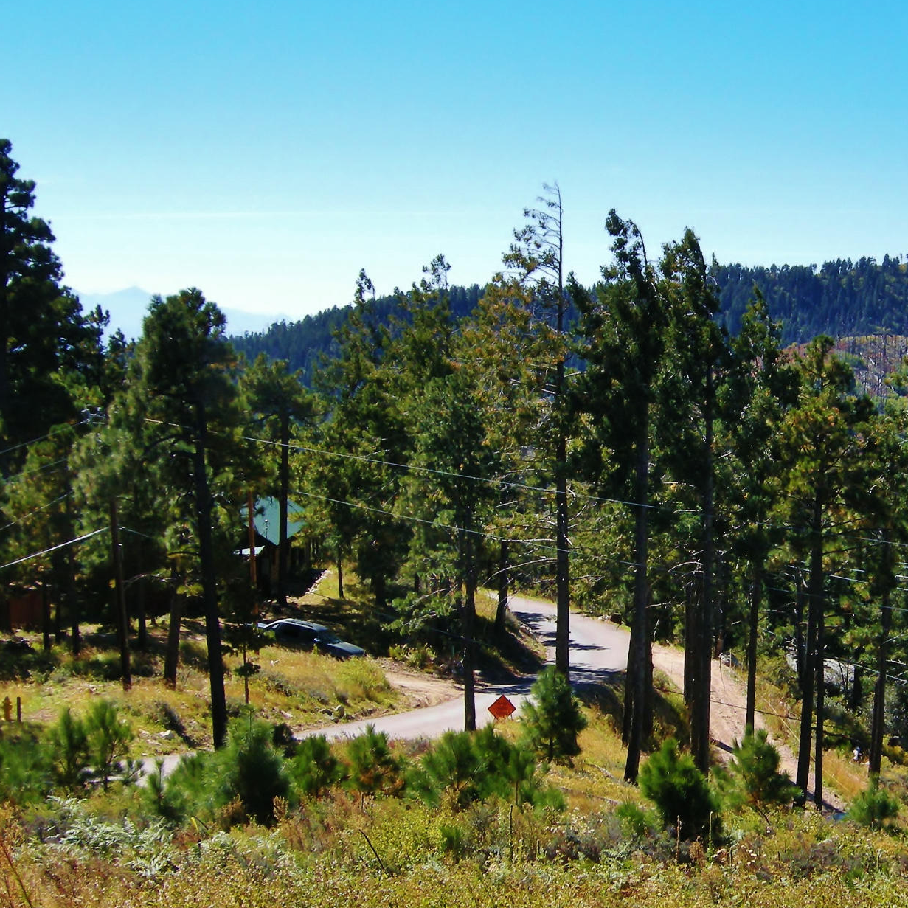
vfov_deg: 25.6
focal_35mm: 67
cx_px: 764
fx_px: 1988
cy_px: 567
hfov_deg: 25.2
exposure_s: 1/201
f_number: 5.4
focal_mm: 7.5
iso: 64
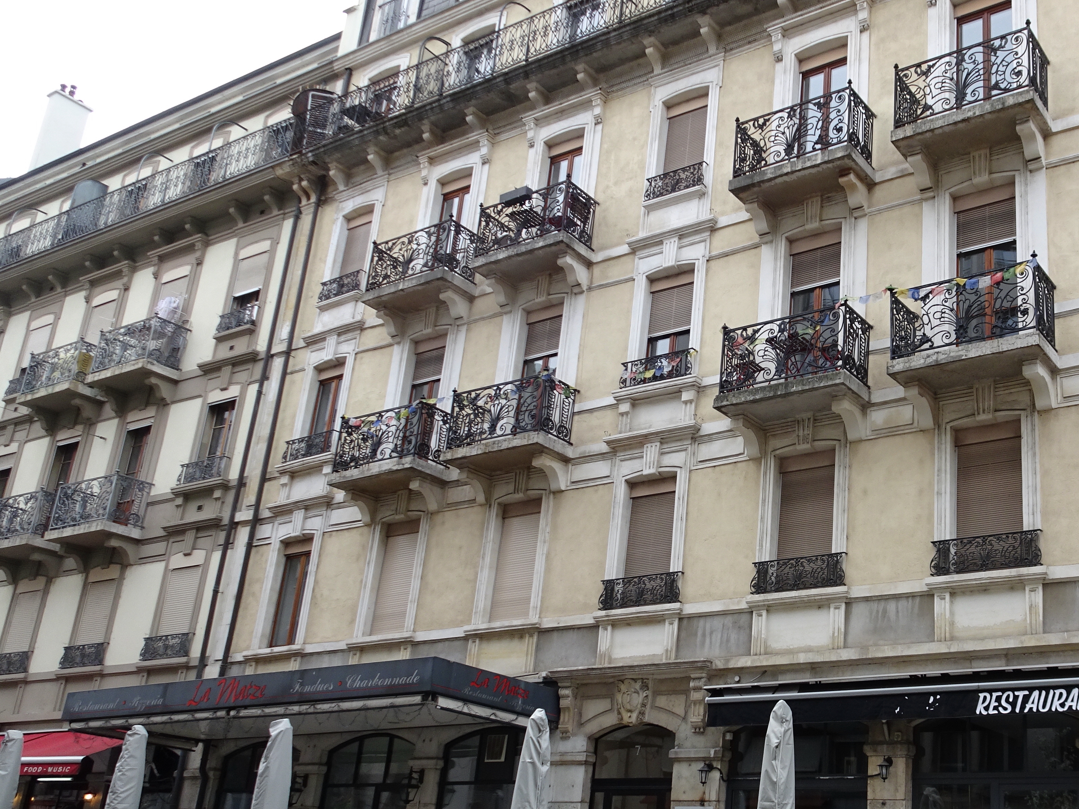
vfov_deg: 38.5
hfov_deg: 48.2
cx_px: 813
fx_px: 1153
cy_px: 478
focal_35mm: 37
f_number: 3.5
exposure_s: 1/200
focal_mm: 4.1
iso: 80
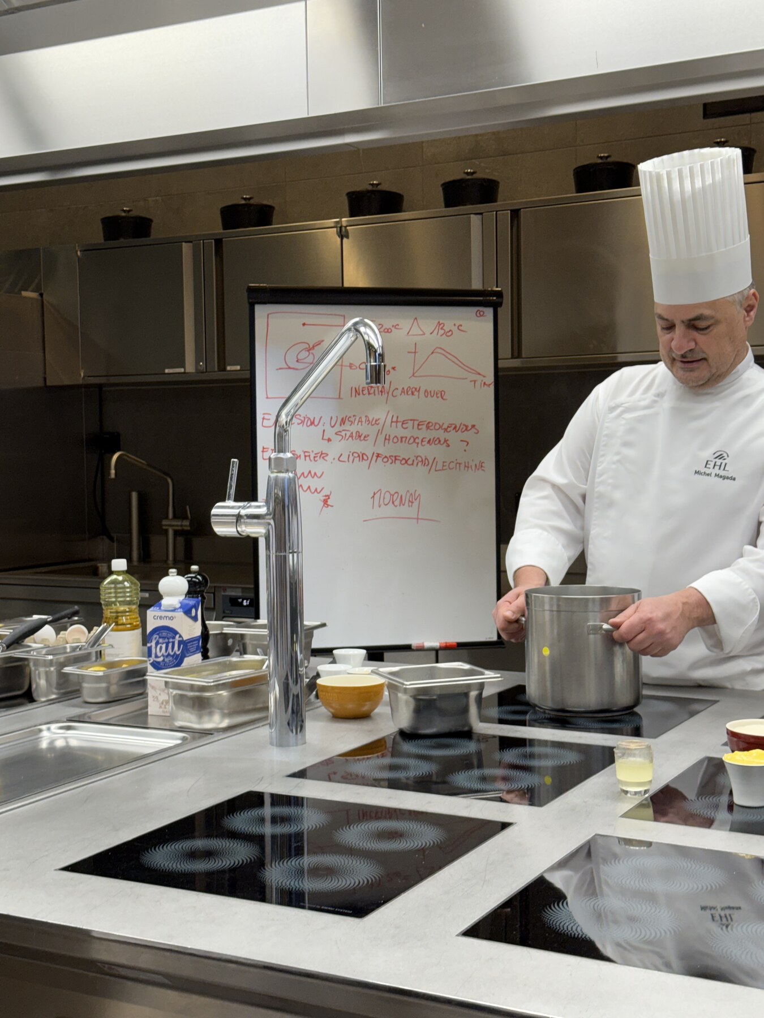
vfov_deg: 39.7
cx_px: 382
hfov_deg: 30.3
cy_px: 509
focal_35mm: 48
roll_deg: +0.5
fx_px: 1413
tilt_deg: -1.8
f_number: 1.78
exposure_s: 1/100
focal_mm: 6.76
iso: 100
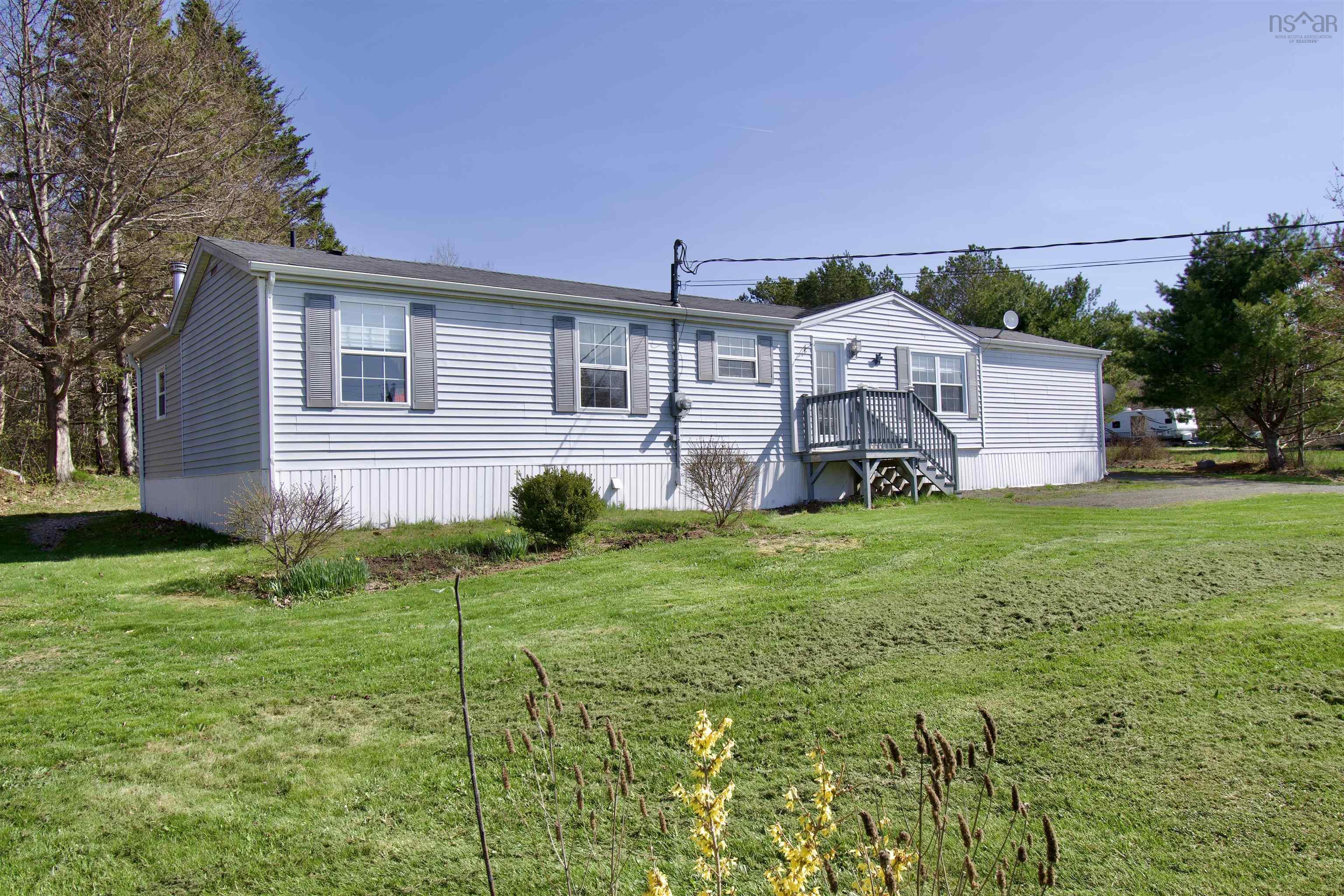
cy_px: 448
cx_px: 672
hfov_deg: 73.7
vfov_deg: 53.1
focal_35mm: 24
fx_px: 896
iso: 100
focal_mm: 16
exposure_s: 1/400
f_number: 10
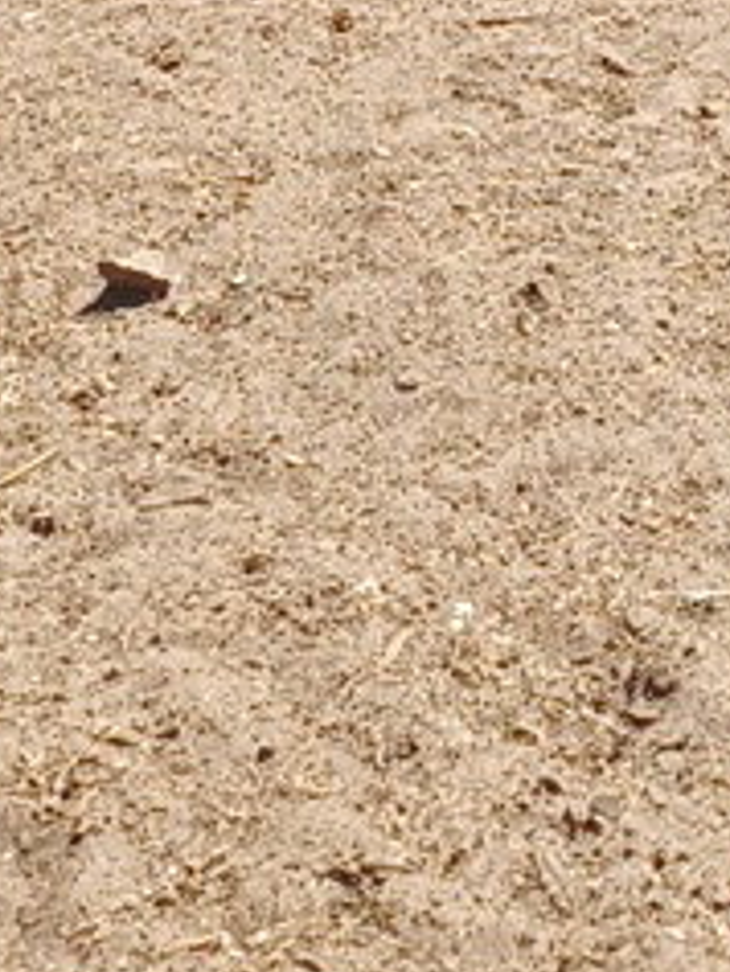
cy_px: -1563
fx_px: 4270
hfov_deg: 9.3
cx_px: 1300
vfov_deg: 10.6
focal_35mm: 152
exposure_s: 1/143
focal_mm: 4.6
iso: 33
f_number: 1.8
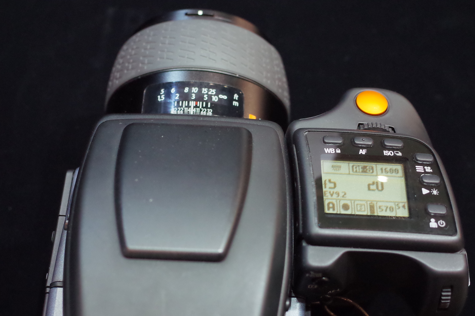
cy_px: 158
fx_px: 620
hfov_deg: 41.9
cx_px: 238
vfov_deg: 28.6
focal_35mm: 47
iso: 1250
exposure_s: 1/40
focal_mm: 18.3
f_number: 3.5
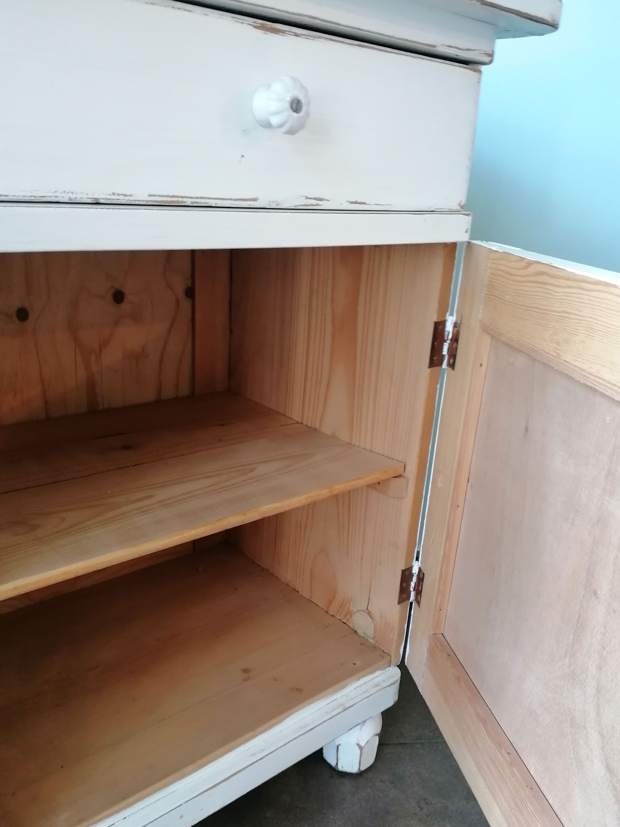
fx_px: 740
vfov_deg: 58.1
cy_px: 473
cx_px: 309
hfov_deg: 45.4
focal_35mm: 31
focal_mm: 4.75
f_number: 1.8
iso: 250
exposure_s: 1/33.3
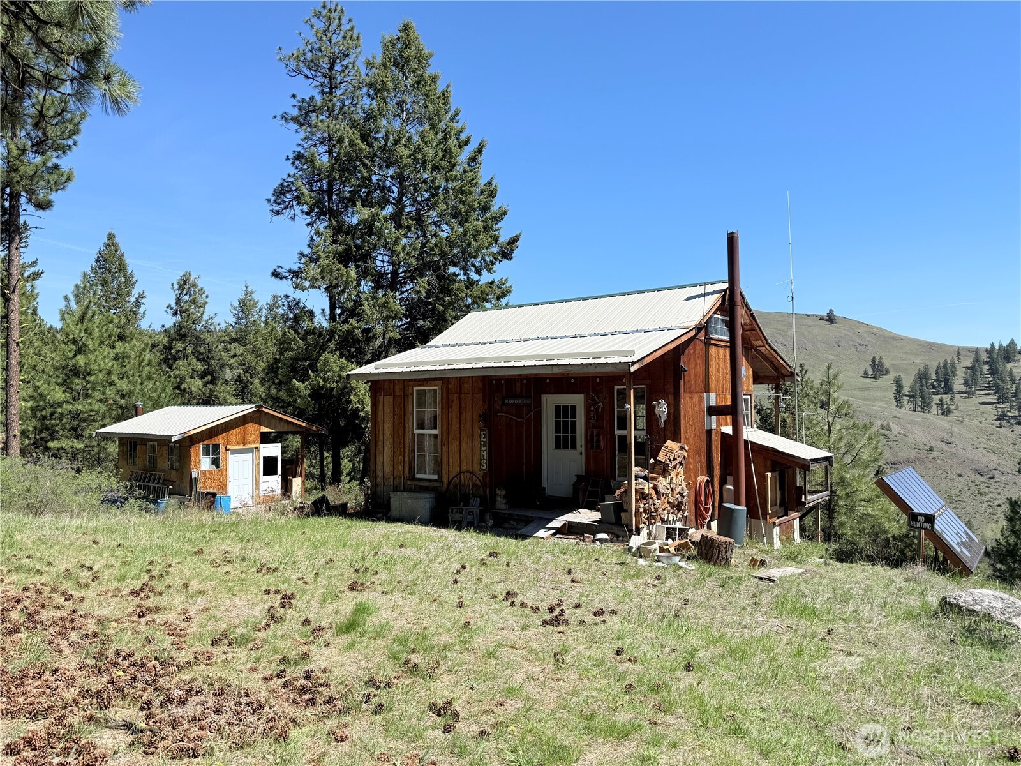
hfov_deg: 71.6
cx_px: 510
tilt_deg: +3.1
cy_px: 383
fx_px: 708
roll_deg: -0.1
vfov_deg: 56.8
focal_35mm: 24
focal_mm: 6.76
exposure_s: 1/3953
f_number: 1.78
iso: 80
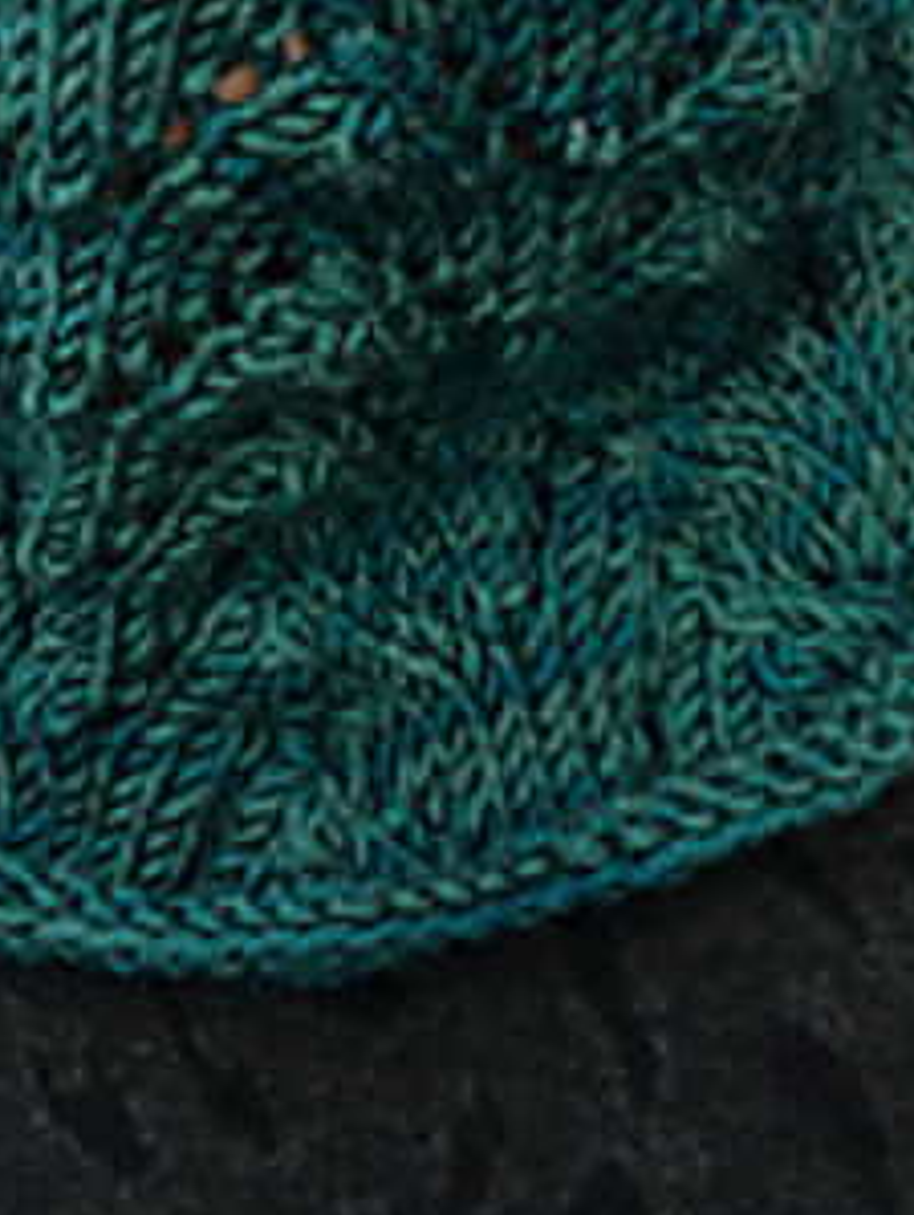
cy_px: 354
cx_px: 244
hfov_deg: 23.5
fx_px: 2178
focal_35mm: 62
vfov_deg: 30.8
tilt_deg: -19.8
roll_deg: +0.7
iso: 32
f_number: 2.2
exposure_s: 1/140
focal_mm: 4.15
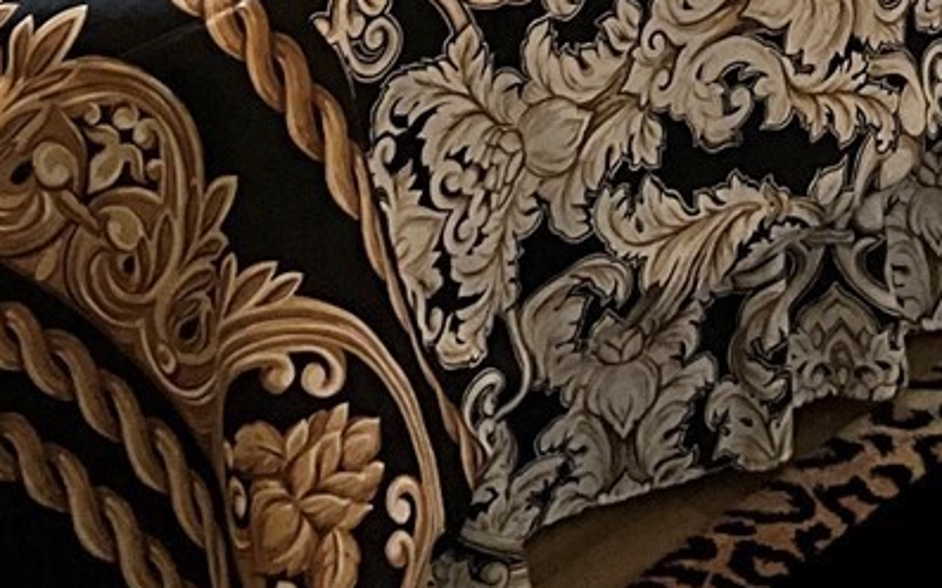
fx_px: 3183
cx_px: 944
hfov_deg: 16.5
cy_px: -820
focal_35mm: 124
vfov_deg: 9.4
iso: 80
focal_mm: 3
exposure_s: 1/60
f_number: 1.8
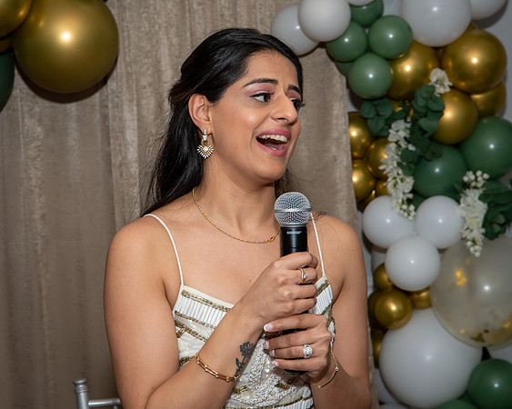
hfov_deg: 17.9
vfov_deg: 14.4
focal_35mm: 107
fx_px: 1624
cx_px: 199
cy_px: 173
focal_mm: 55
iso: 640
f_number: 8
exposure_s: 1/250
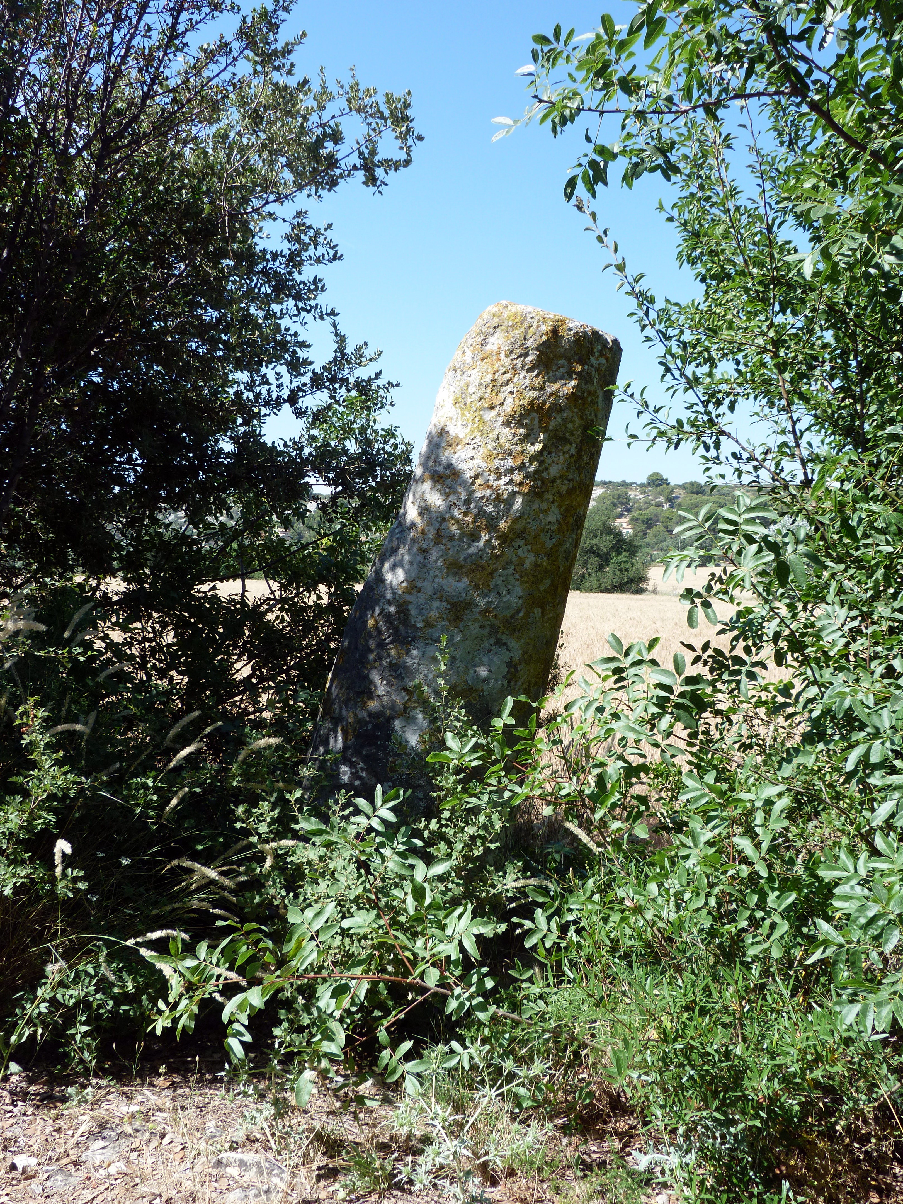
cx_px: 452
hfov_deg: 44.2
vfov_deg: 56.8
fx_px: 1113
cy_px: 602
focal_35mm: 32
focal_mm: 5.8
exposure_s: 1/250
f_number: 4
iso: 80
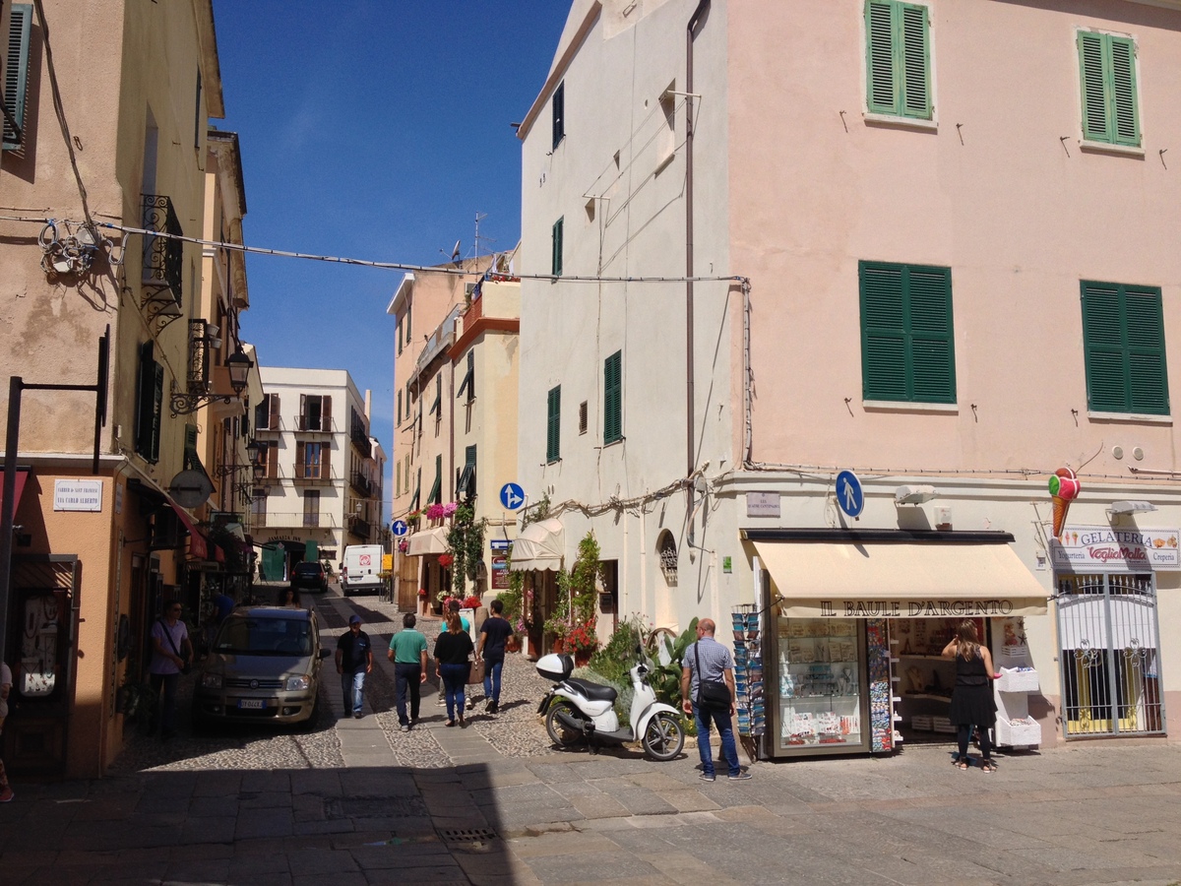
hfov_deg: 52.6
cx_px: 590
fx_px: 1194
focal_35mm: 35
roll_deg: +0.6
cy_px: 443
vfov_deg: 40.7
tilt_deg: +5.2
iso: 50
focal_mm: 4.28
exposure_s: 1/2404
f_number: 2.4
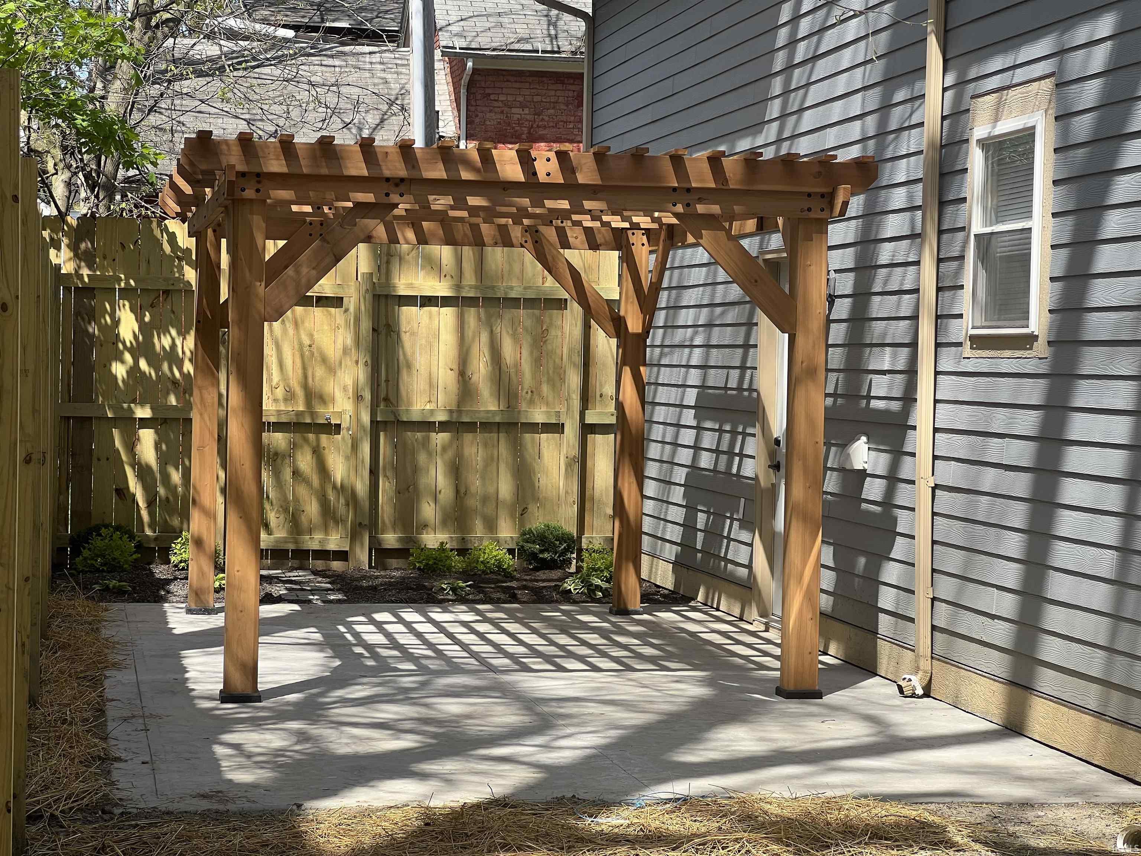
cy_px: 428
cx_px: 570
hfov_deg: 25.3
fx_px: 2538
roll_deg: -1.2
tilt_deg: -2.1
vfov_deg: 19.1
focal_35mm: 77
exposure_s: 1/327
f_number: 2.8
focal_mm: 9
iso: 32
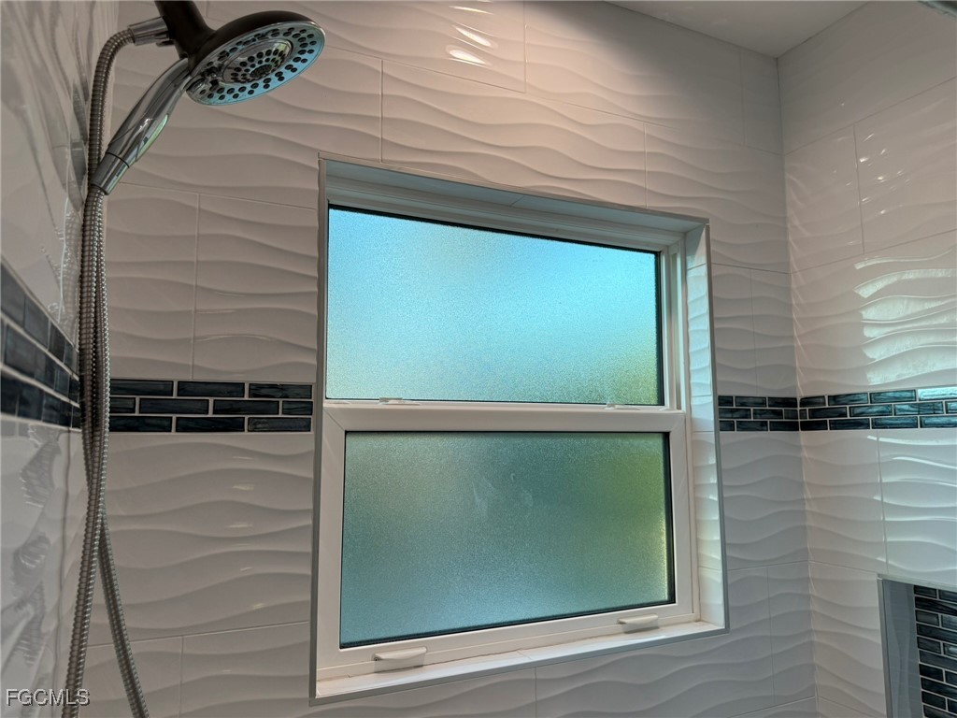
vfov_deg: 56.8
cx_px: 478
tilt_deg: +7.9
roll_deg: +0.1
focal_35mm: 24
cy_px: 359
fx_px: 664
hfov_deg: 71.6
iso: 100
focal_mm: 6.76
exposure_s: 1/268
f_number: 1.78
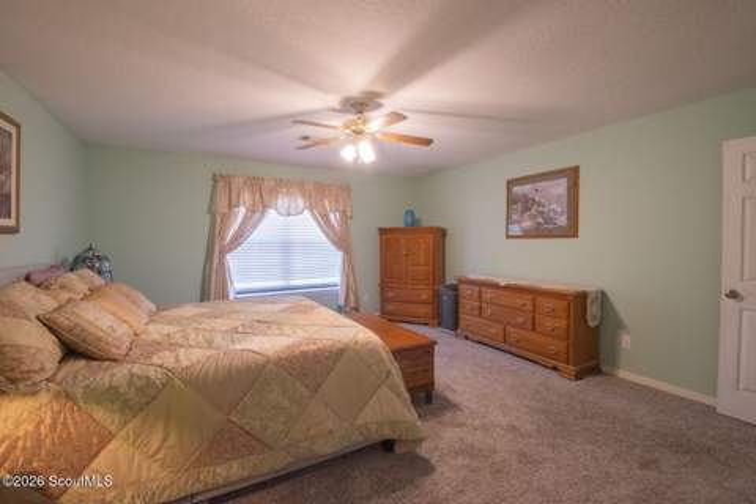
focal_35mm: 15
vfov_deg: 77.3
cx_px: 378
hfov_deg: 100.4
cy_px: 252
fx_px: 315
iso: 1250
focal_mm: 10
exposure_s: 1/20
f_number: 8
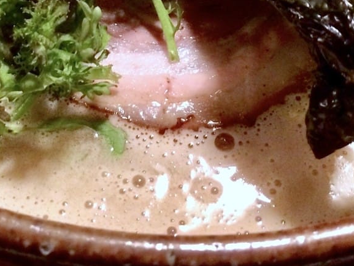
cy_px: -51
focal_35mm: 78
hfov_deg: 25.0
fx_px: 798
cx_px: 173
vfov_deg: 18.0
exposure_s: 1/15
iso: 320
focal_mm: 4.12
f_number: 2.2
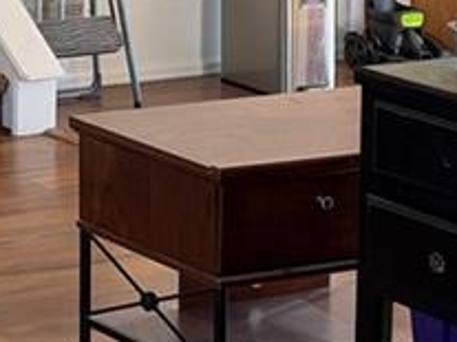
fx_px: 2203
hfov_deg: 11.2
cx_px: -309
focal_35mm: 167
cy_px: -289
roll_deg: -0.1
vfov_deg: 8.5
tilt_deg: -2.4
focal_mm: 6.93
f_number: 1.8
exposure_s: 1/120
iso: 320
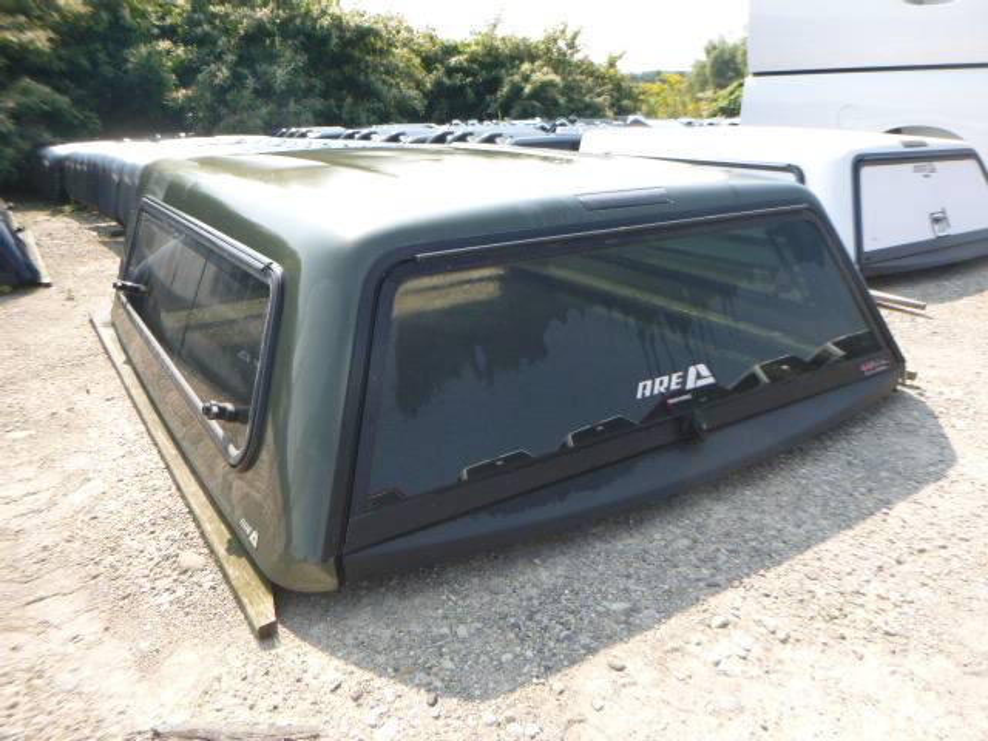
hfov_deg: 69.4
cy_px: 370
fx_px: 714
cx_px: 494
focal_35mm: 25
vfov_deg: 54.9
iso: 100
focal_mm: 4.5
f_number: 3.9
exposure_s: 1/200
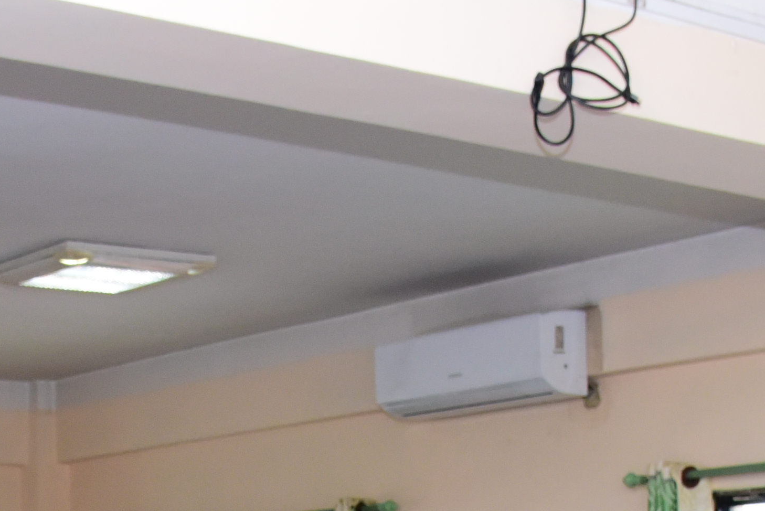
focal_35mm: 99
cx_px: 237
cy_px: 901
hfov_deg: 20.5
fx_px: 2105
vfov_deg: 12.7
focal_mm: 24
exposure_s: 1/160
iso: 2000
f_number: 5.6
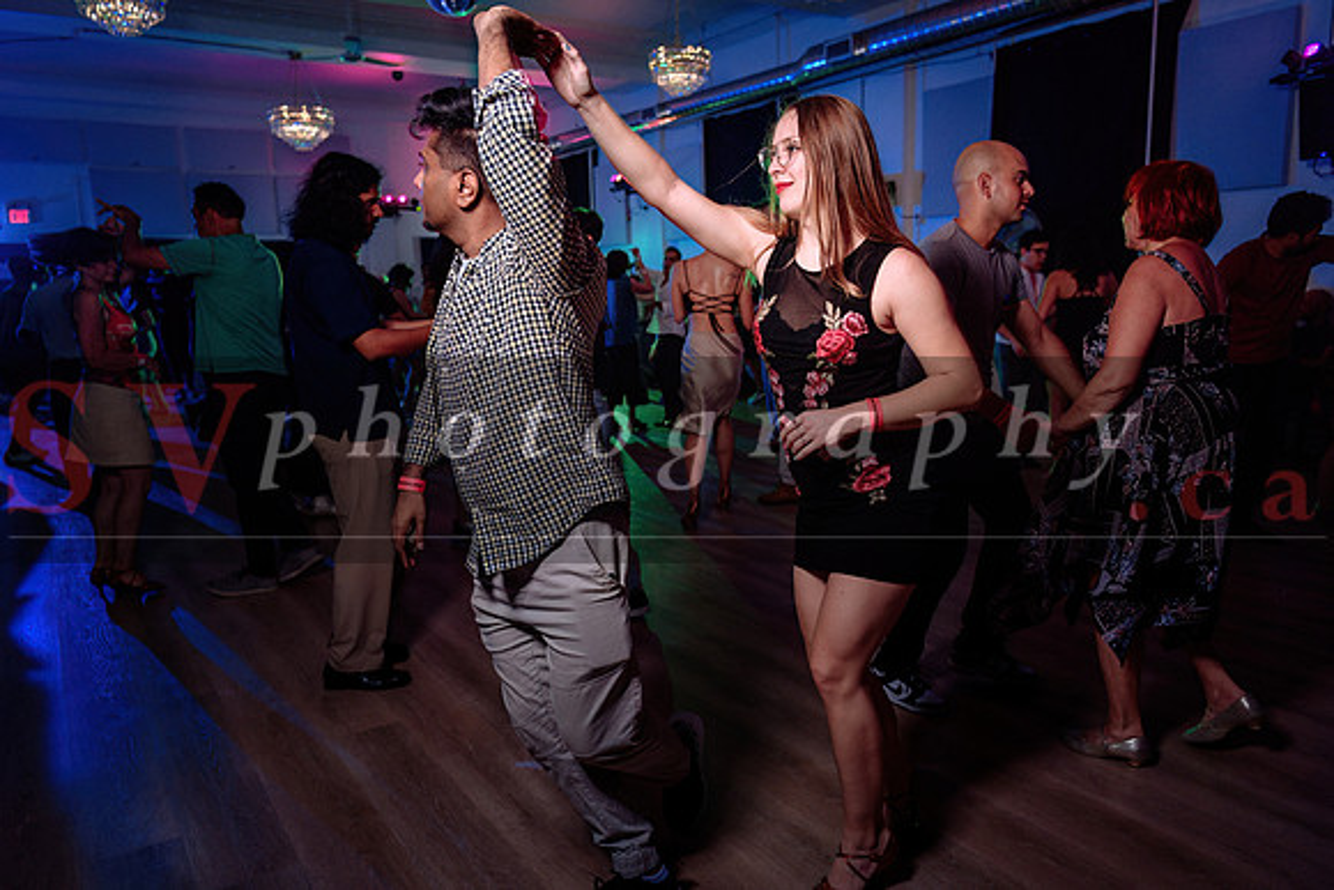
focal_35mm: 27
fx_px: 1001
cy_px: 445
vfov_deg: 48.0
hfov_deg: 67.4
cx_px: 667
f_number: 3.2
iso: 800
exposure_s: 1/50
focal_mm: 27
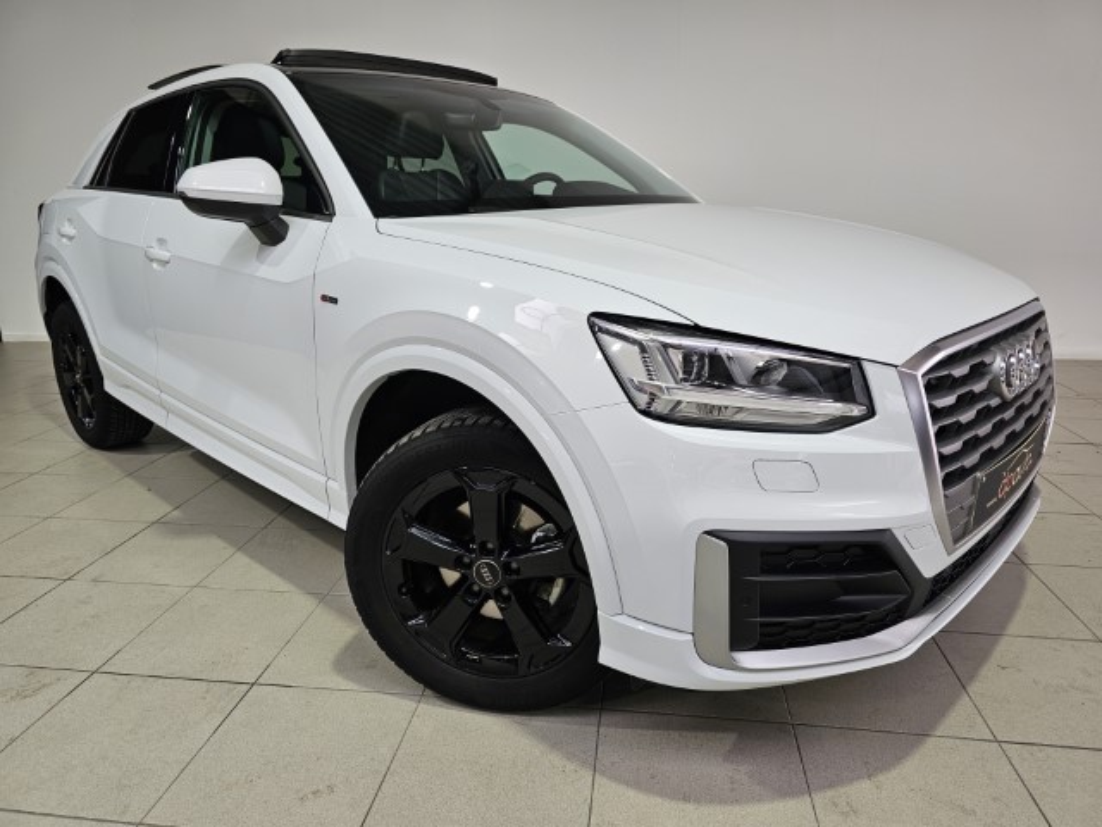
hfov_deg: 73.9
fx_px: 732
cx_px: 551
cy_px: 414
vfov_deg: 58.9
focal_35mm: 23
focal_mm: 6.3
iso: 40
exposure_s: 1/100
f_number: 1.7
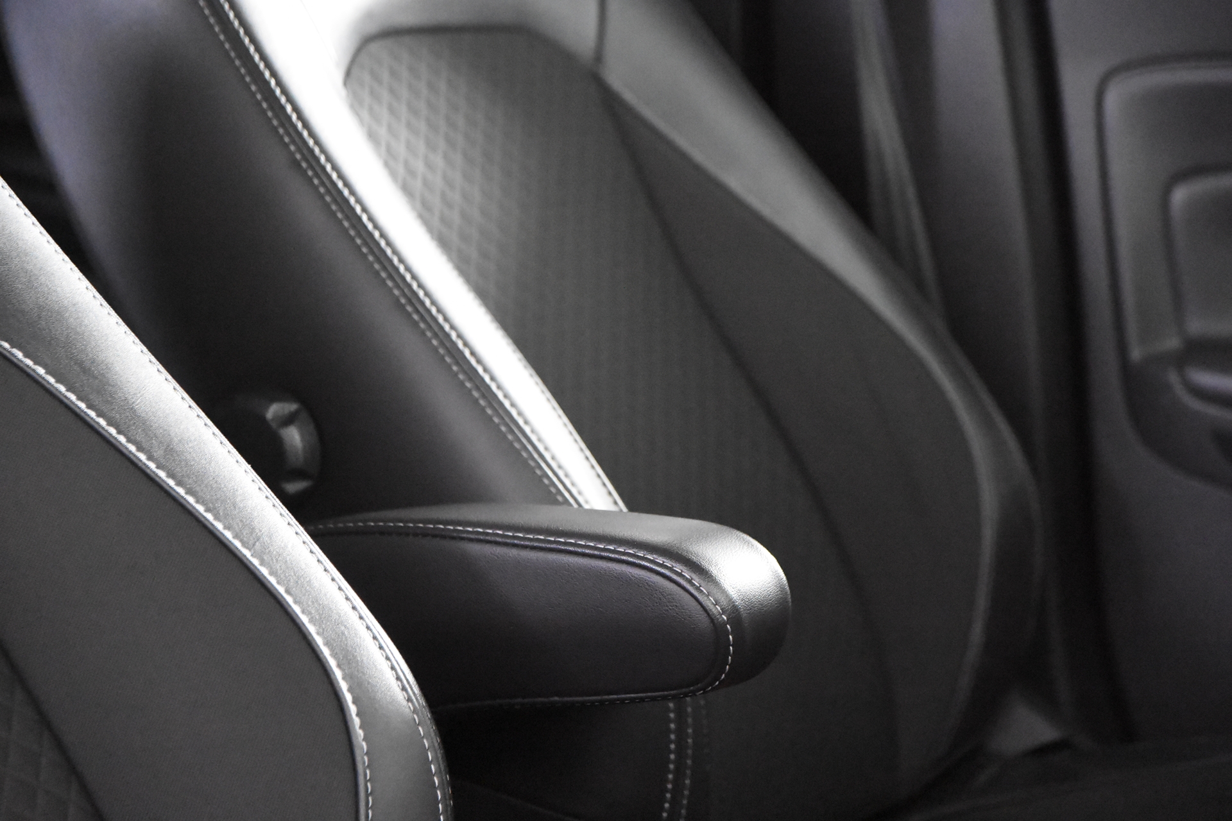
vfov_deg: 13.0
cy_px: 410
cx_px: 616
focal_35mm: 105
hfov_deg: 19.5
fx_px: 3593
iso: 12800
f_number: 4
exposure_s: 1/80
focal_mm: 70
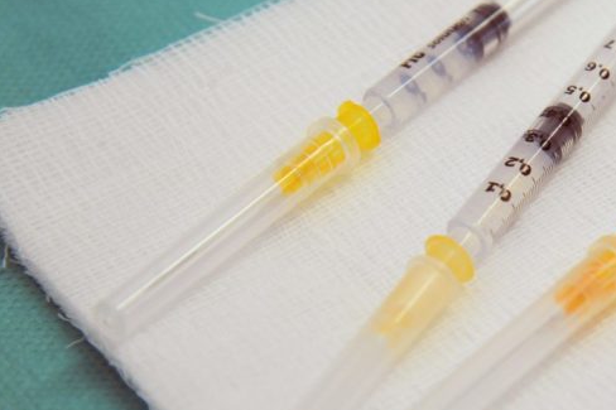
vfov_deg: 7.3
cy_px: 207
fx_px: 3233
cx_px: 482
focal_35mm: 189
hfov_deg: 10.9
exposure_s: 1/125
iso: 2500
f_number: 7.1
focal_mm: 120
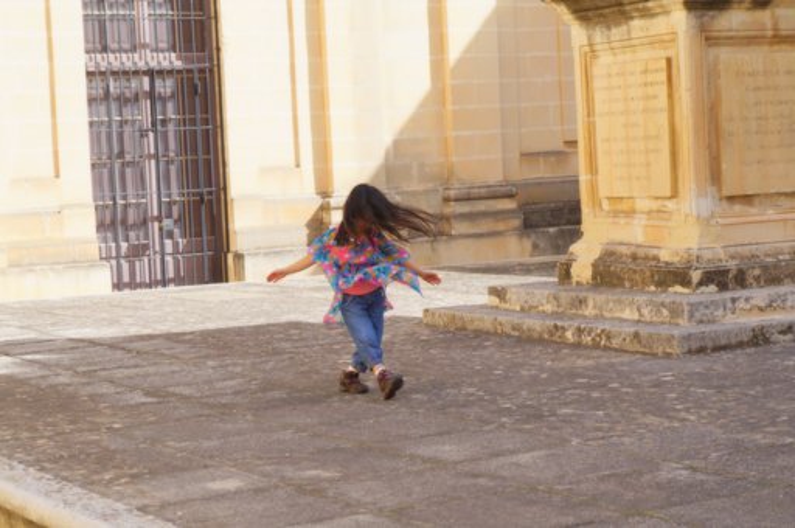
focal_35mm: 82
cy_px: 264
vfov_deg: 16.5
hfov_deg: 24.6
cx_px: 398
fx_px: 1820
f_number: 5.6
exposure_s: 1/500
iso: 200
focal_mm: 55
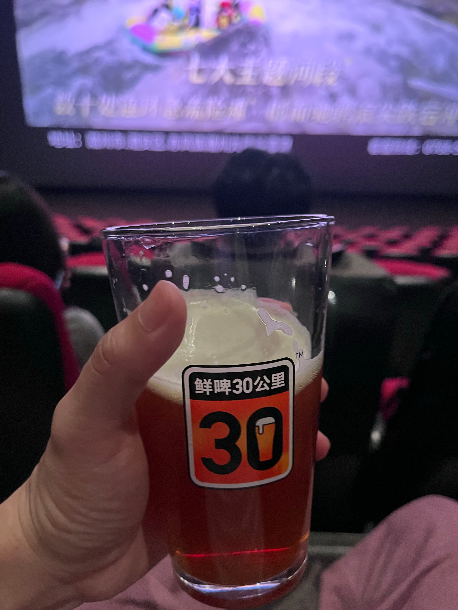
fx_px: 459
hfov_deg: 53.1
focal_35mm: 26
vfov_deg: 67.3
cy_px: 305
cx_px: 229
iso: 800
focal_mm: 5.1
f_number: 1.6
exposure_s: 1/30
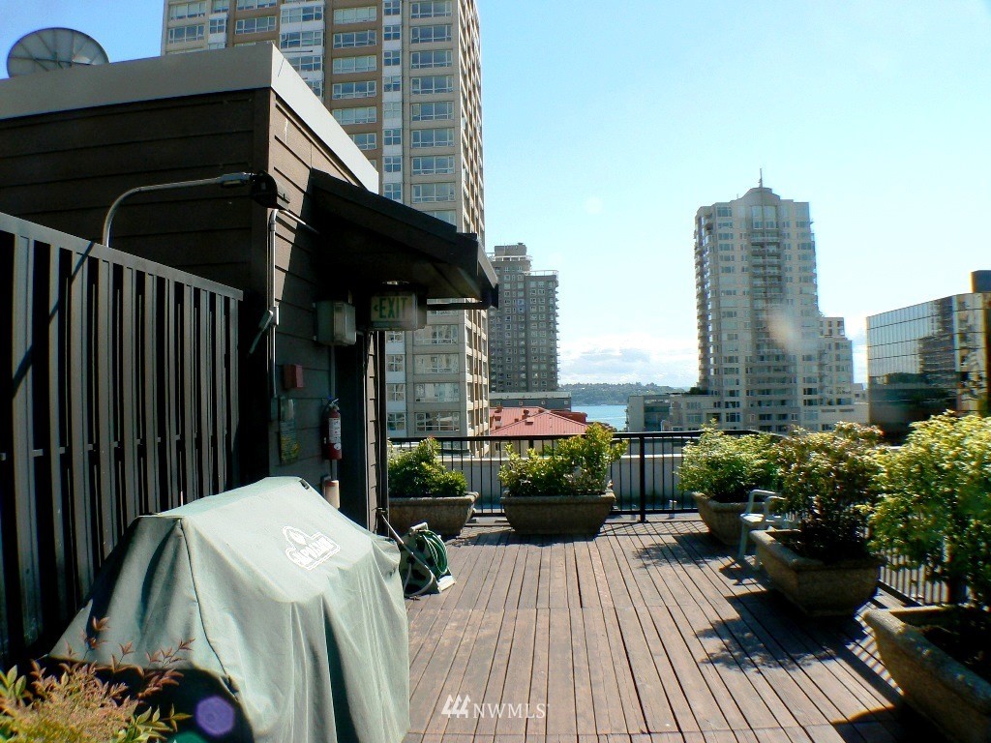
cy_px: 372
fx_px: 1031
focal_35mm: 36
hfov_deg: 51.4
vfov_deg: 39.7
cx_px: 496
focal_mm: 6
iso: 80
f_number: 6.3
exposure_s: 1/400
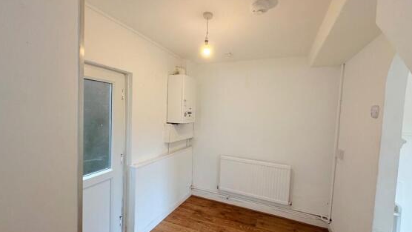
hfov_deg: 99.3
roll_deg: -1.6
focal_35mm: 16
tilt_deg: -1.8
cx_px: 212
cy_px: 120
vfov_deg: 67.1
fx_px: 175
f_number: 2.2
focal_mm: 2.22
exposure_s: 1/100
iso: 250
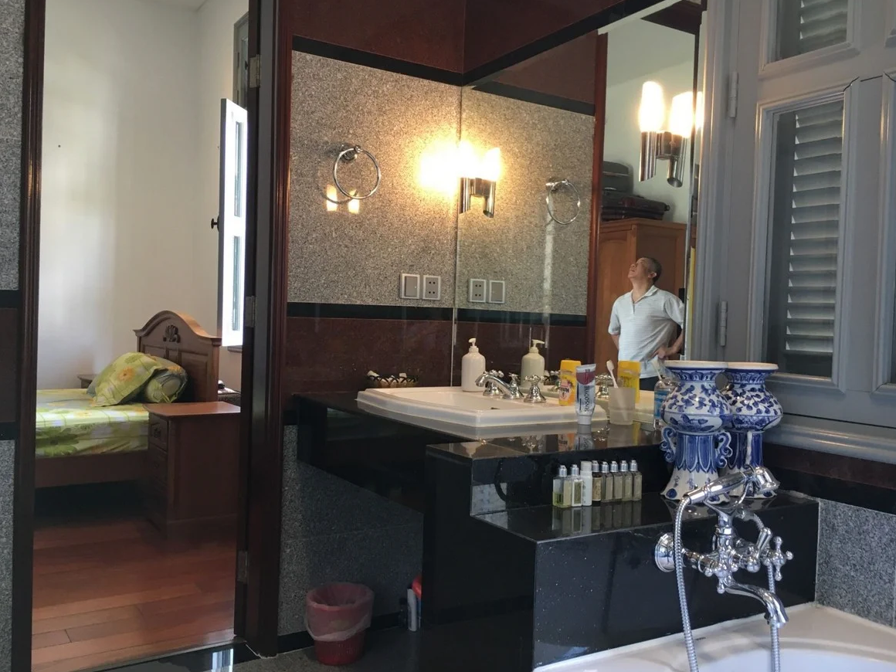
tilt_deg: -0.3
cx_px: 438
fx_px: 777
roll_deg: -2.2
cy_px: 333
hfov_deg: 60.0
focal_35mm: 30
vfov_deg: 46.8
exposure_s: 1/33
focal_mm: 4.15
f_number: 2.2
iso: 100
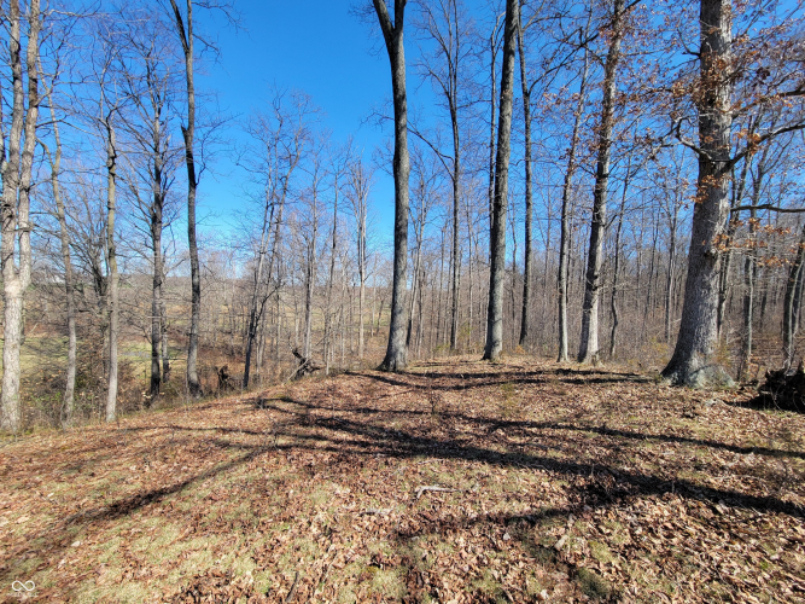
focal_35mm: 13
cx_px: 402
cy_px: 302
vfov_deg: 89.9
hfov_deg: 106.2
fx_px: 302
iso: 50
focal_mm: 2.2
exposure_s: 1/805
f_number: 2.2
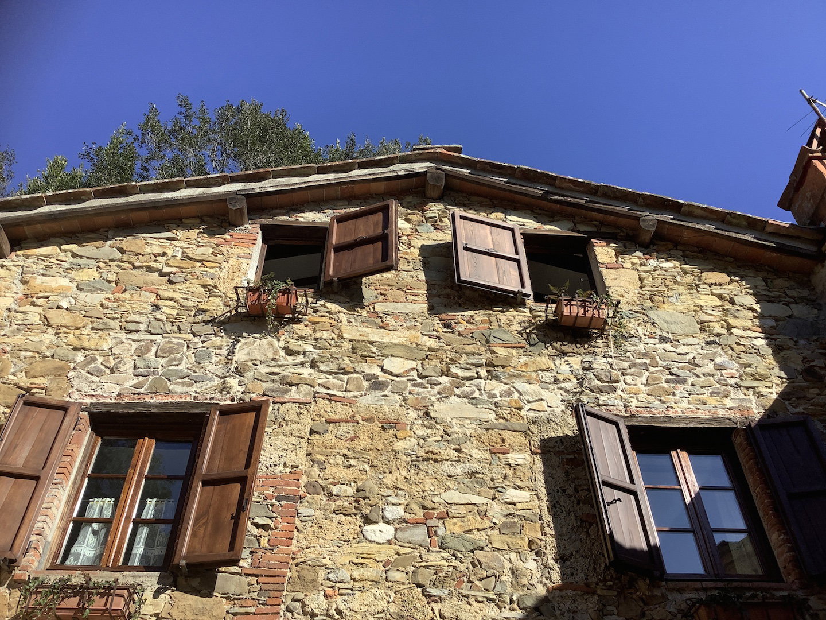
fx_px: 740
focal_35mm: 31
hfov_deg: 58.4
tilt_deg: +43.9
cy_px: 310
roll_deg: +0.7
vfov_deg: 45.4
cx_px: 413
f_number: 2.4
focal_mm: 3.3
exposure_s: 1/1294
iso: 25
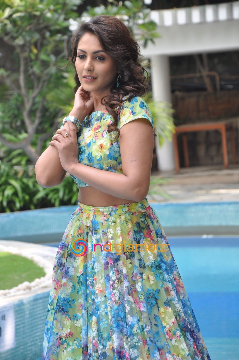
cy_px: 180
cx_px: 120
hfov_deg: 8.7
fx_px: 1573
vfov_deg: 13.1
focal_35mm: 158
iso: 400
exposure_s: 1/160
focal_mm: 105
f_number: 5.6
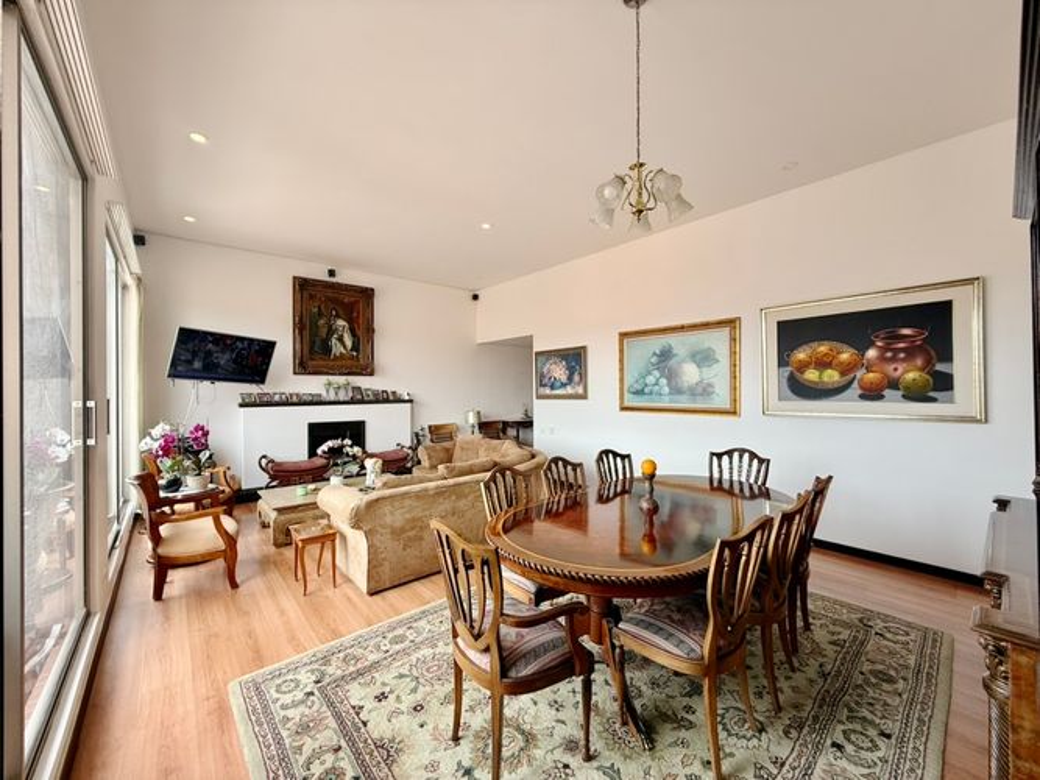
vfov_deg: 85.7
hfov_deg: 102.1
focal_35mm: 14
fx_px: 421
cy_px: 390
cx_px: 520
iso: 50
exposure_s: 1/120
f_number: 2.2
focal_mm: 2.22
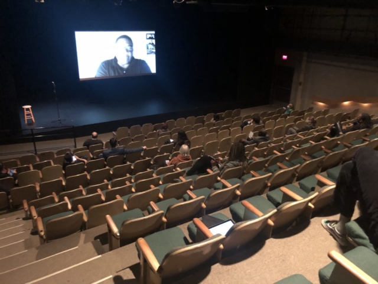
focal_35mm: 28
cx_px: 189
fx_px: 306
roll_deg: -0.5
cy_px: 142
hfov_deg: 63.4
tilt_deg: -22.7
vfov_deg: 49.7
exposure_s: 1/4
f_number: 1.8
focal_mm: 4
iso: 320
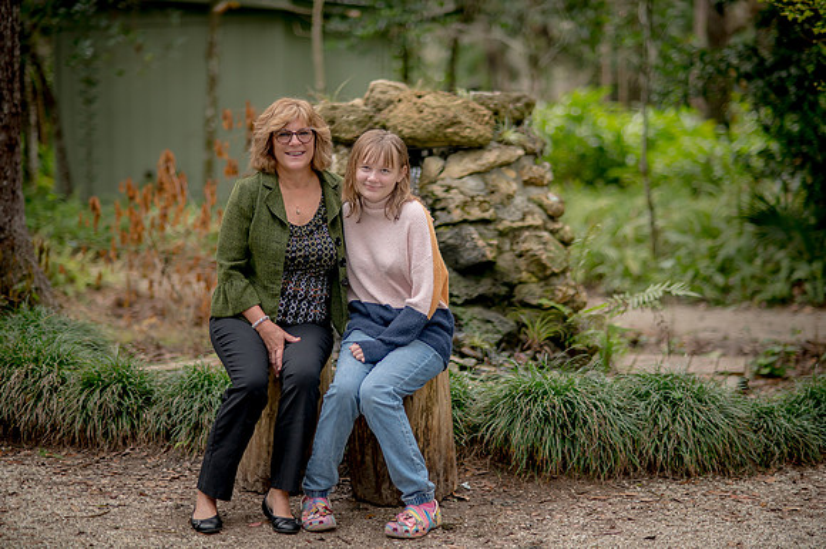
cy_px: 274
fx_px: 1949
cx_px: 413
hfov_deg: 23.9
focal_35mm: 85
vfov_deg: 16.1
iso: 125
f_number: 2
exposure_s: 1/320
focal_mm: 85
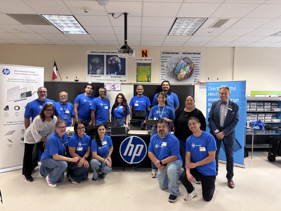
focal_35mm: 26
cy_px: 106
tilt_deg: -2.9
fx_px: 211
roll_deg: -1.2
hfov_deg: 67.3
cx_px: 140
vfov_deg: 53.1
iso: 160
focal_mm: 5.96
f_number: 1.6
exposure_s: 1/60
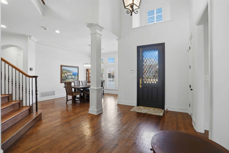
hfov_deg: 96.7
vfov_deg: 73.7
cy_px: 76
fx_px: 102
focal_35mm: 16
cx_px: 114
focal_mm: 16
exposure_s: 1/80
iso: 250
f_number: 9
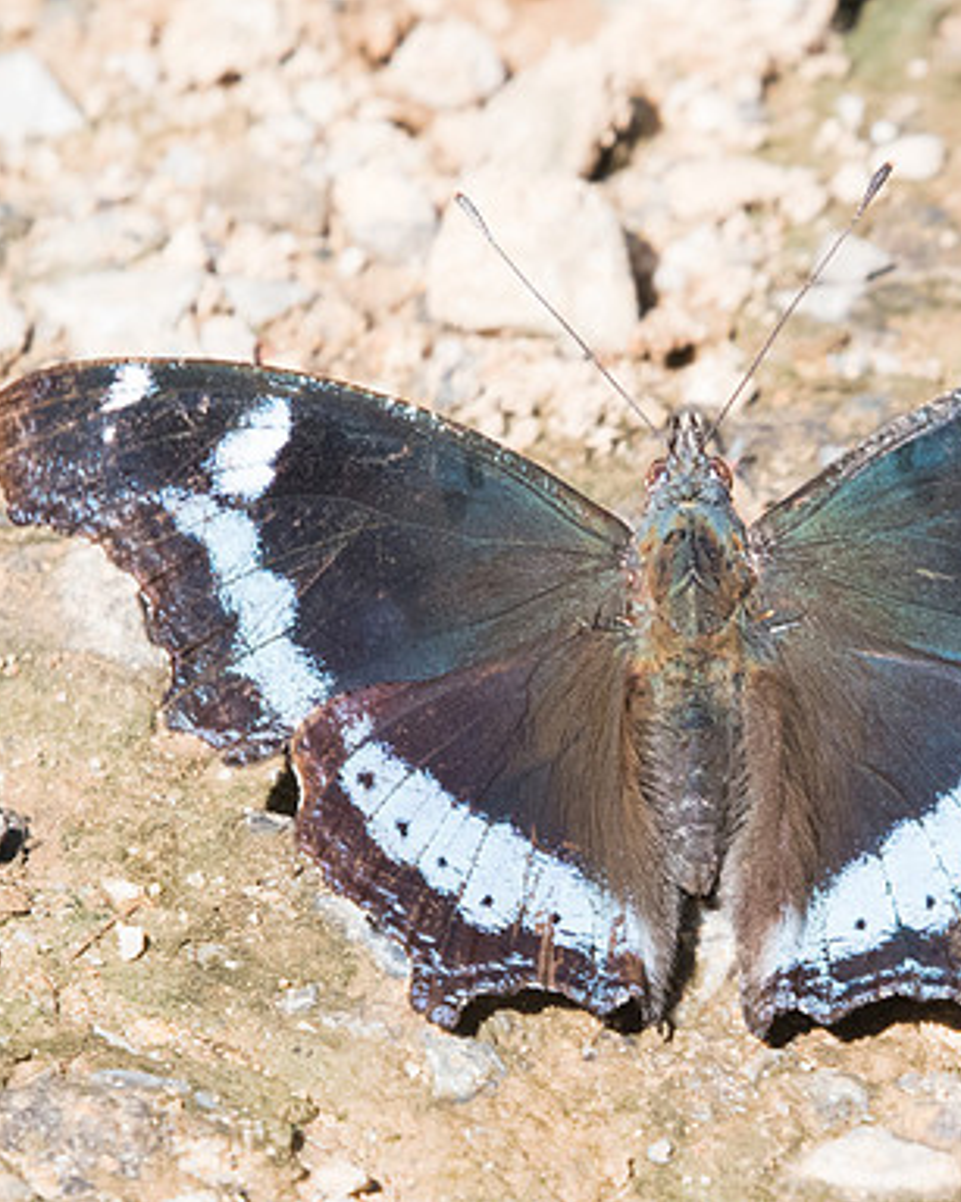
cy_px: 823
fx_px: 50398
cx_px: 667
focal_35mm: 1417
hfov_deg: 1.1
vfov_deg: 1.4
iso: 1000
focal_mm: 400
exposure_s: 1/400
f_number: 11
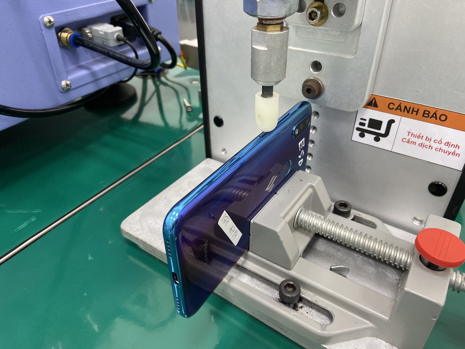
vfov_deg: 53.1
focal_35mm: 26
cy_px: 174
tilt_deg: -34.7
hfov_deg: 67.3
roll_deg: +1.0
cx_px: 232
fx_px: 349
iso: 250
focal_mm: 4.25
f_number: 1.8
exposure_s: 1/50
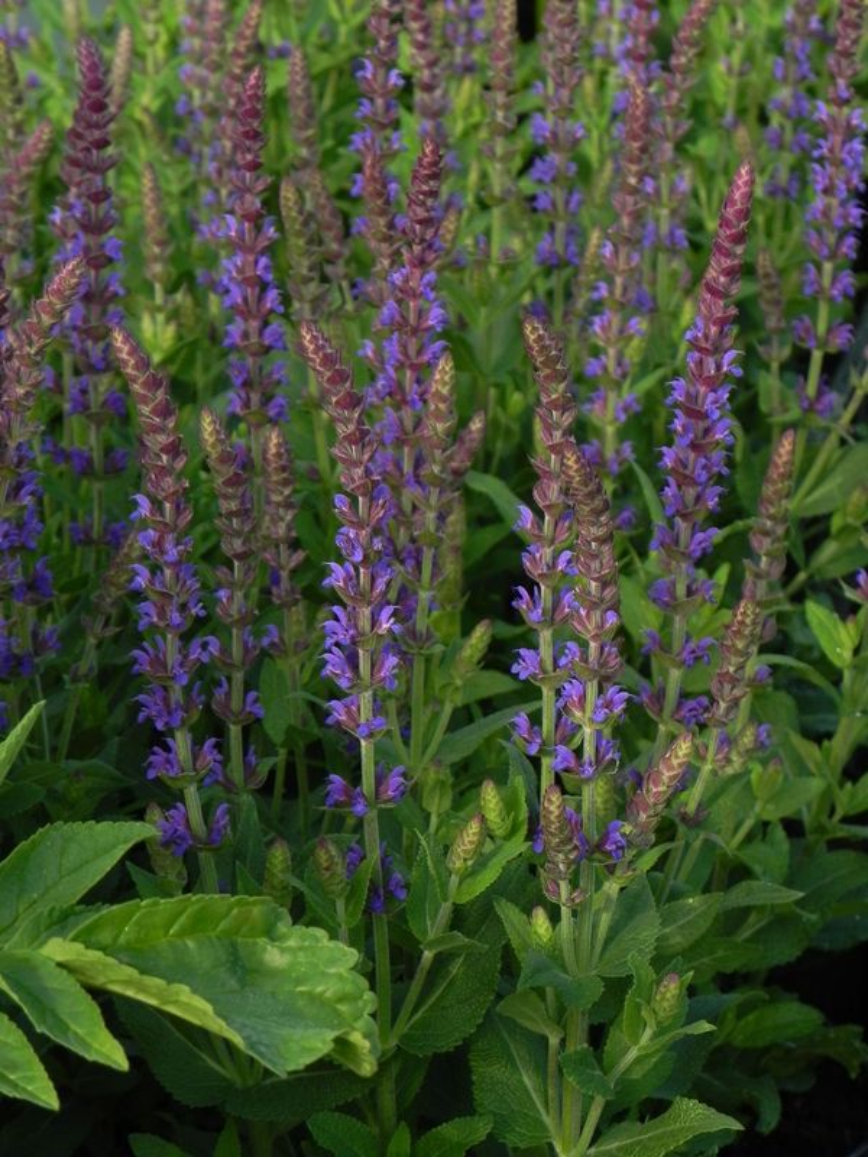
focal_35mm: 117
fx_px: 3912
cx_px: 434
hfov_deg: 12.7
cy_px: 578
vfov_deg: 16.8
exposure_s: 1/400
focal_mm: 20.8
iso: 160
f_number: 4.5
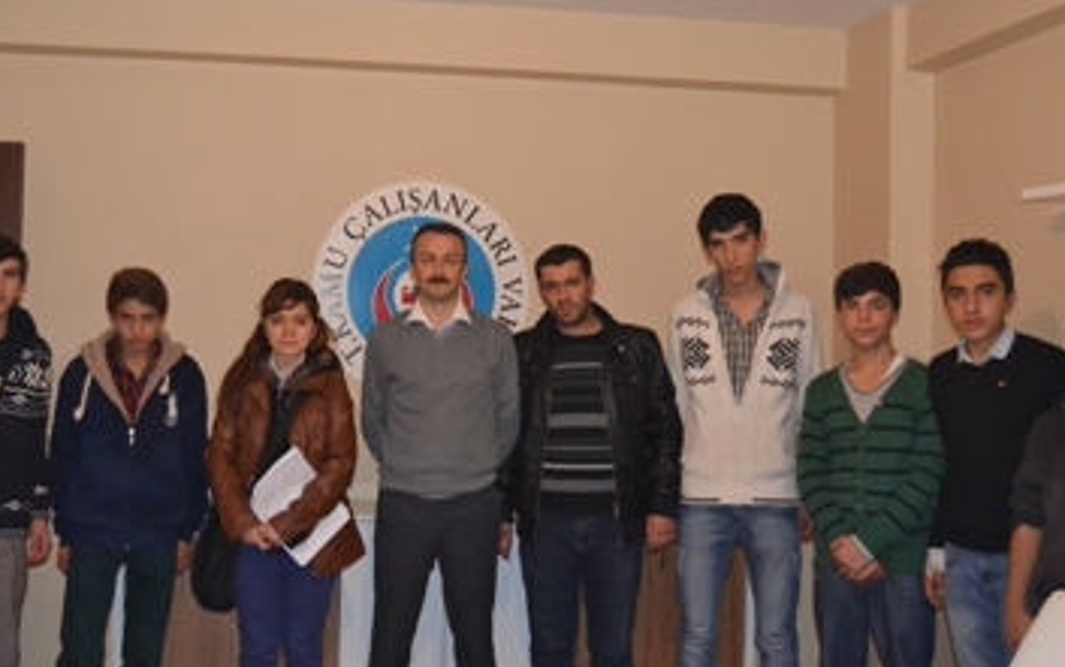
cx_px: 492
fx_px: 1296
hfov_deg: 44.6
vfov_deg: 28.8
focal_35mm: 45
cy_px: 306
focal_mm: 23
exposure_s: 1/60
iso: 3200
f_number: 3.8
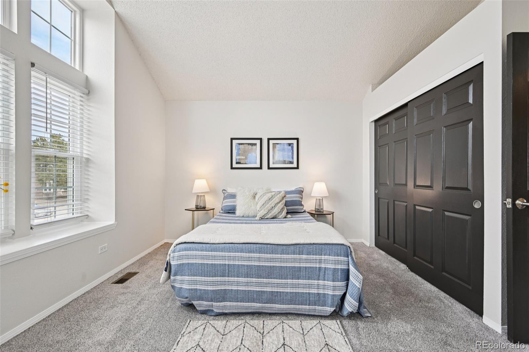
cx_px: 264
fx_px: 220
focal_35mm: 15
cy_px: 176
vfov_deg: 77.3
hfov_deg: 100.4
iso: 220
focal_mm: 15
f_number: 8
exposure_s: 1/15
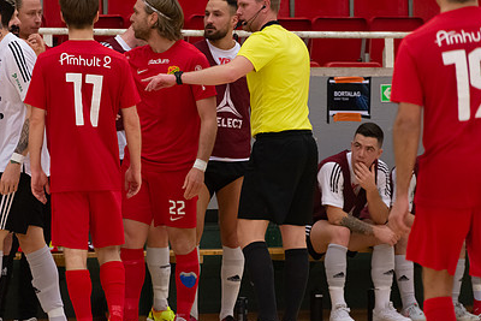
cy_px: 156
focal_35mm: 380
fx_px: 5079
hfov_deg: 5.4
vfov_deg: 3.6
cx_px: 160
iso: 5600
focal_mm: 260
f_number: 5.6
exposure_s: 1/640
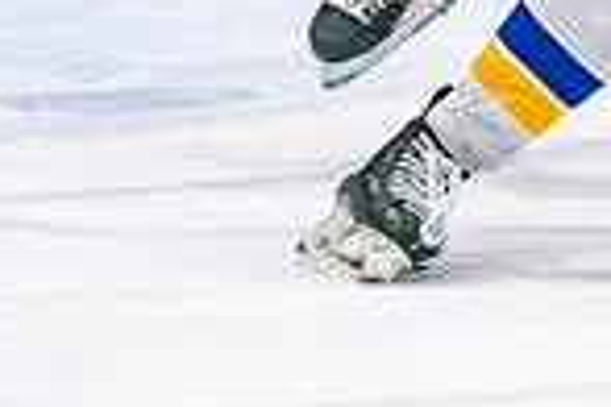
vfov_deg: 2.2
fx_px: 10777
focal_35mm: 635
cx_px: 714
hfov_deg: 3.2
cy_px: -376
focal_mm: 95
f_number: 2.8
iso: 640
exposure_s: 1/640
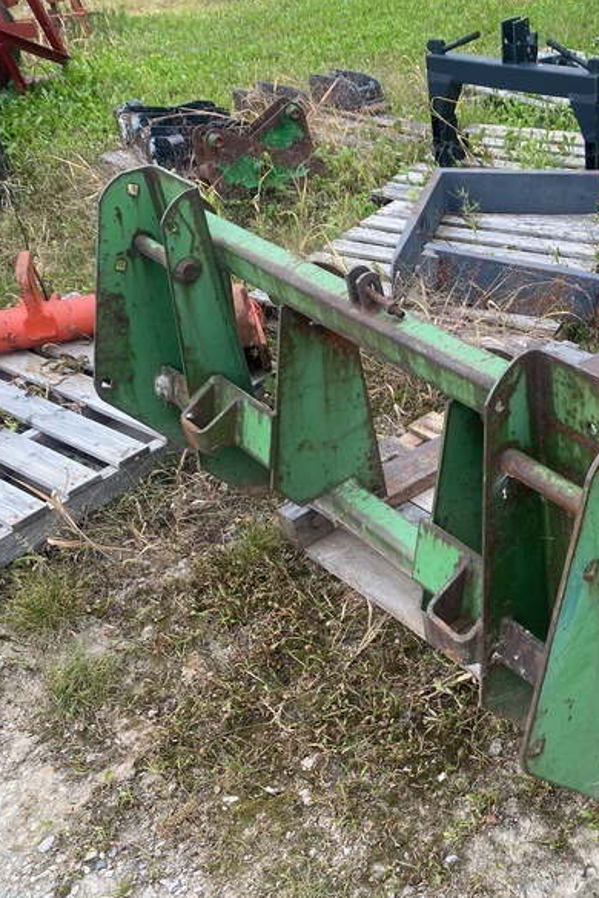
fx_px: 923
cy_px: 454
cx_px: 544
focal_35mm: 37
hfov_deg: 33.9
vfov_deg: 51.9
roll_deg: +6.4
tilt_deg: -31.6
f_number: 1.8
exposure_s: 1/232
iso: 32
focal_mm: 4.25
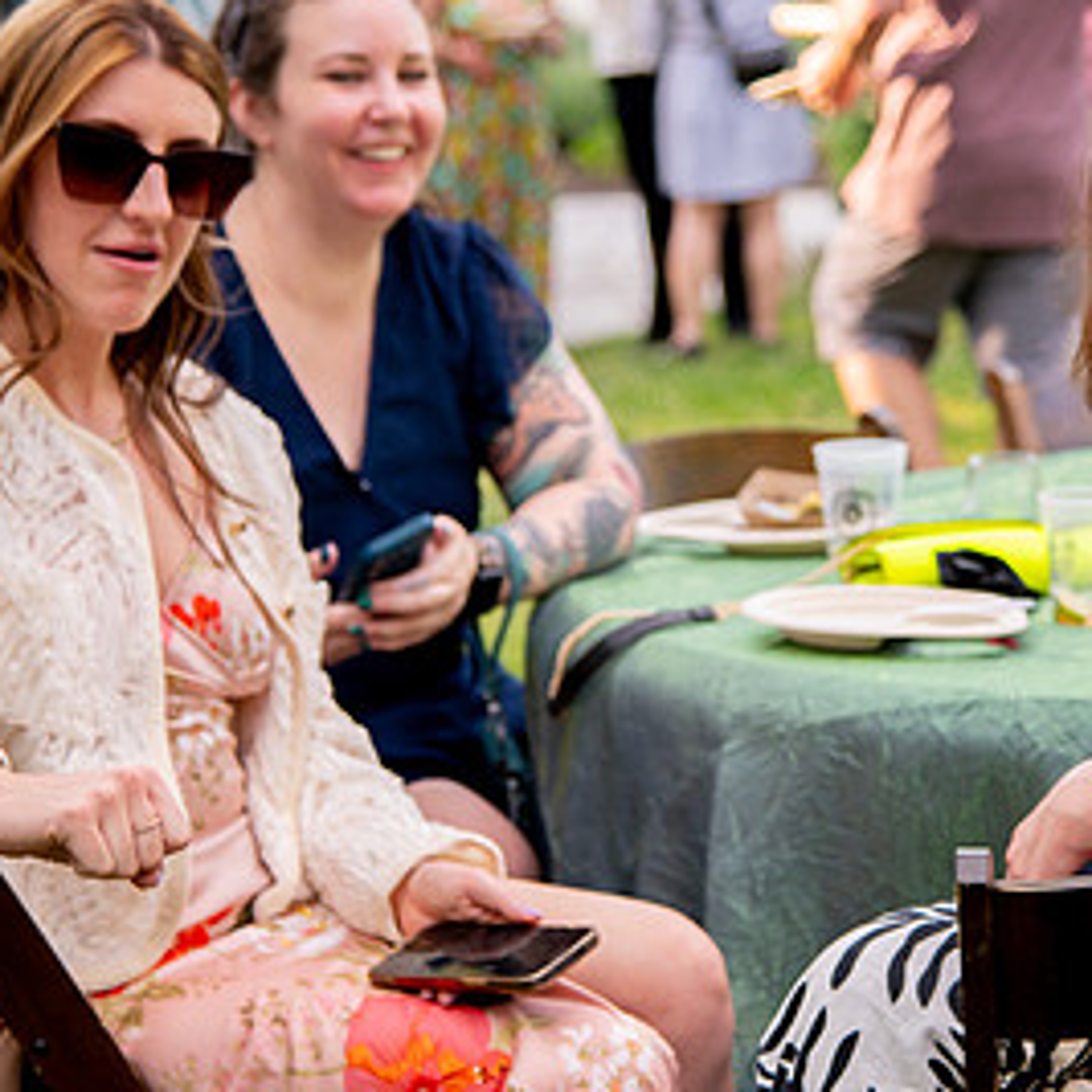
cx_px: 904
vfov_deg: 14.1
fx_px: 4426
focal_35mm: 124
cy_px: 474
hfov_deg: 14.0
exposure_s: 1/640
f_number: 4
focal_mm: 66
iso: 1000
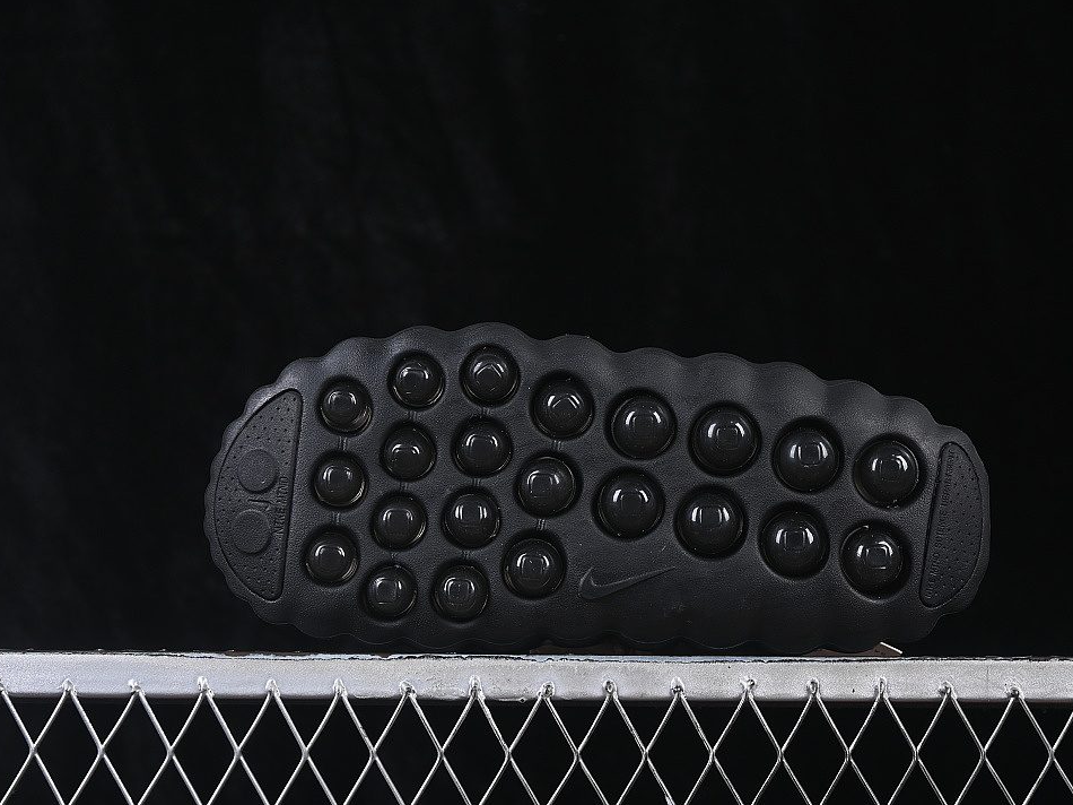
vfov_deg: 18.0
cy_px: 401
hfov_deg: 23.8
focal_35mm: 82
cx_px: 597
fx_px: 2541
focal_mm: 50
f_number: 6.3
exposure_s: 1/60
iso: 160
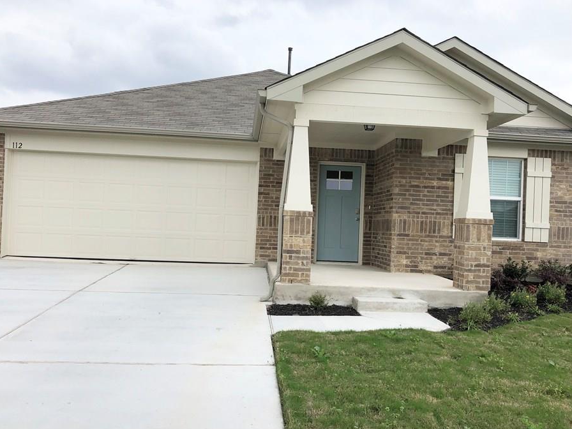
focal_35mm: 32
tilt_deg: -0.8
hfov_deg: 56.8
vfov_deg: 44.1
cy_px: 224
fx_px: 529
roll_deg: -1.2
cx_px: 294
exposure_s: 1/1779
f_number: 1.8
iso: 20
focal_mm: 4
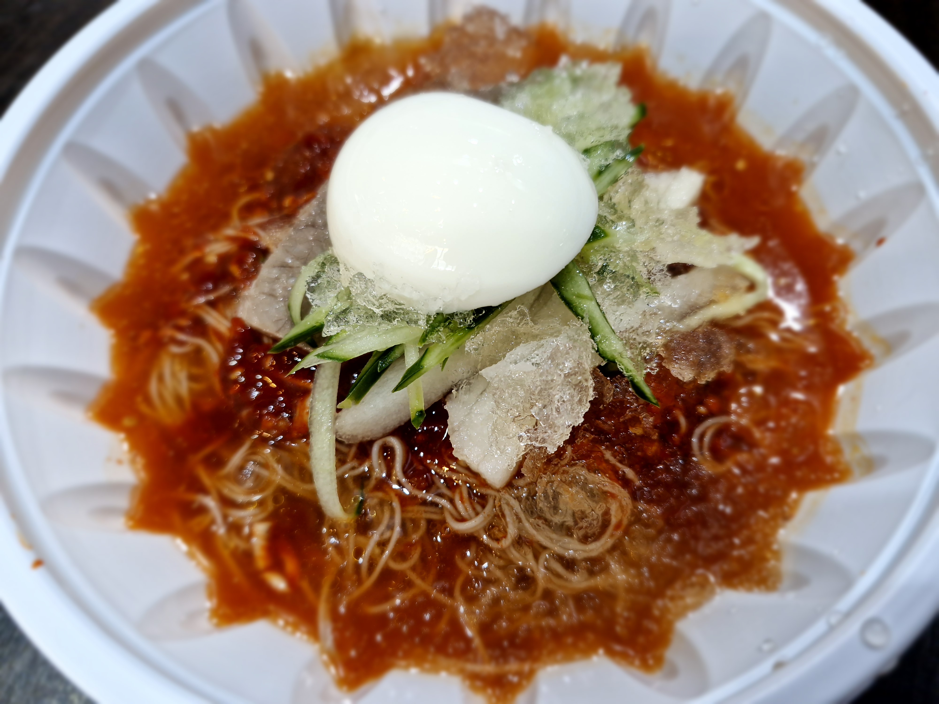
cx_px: 470
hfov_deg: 73.9
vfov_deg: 58.9
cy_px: 352
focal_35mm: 23
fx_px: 624
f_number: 1.8
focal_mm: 5.54
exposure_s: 1/60
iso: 64
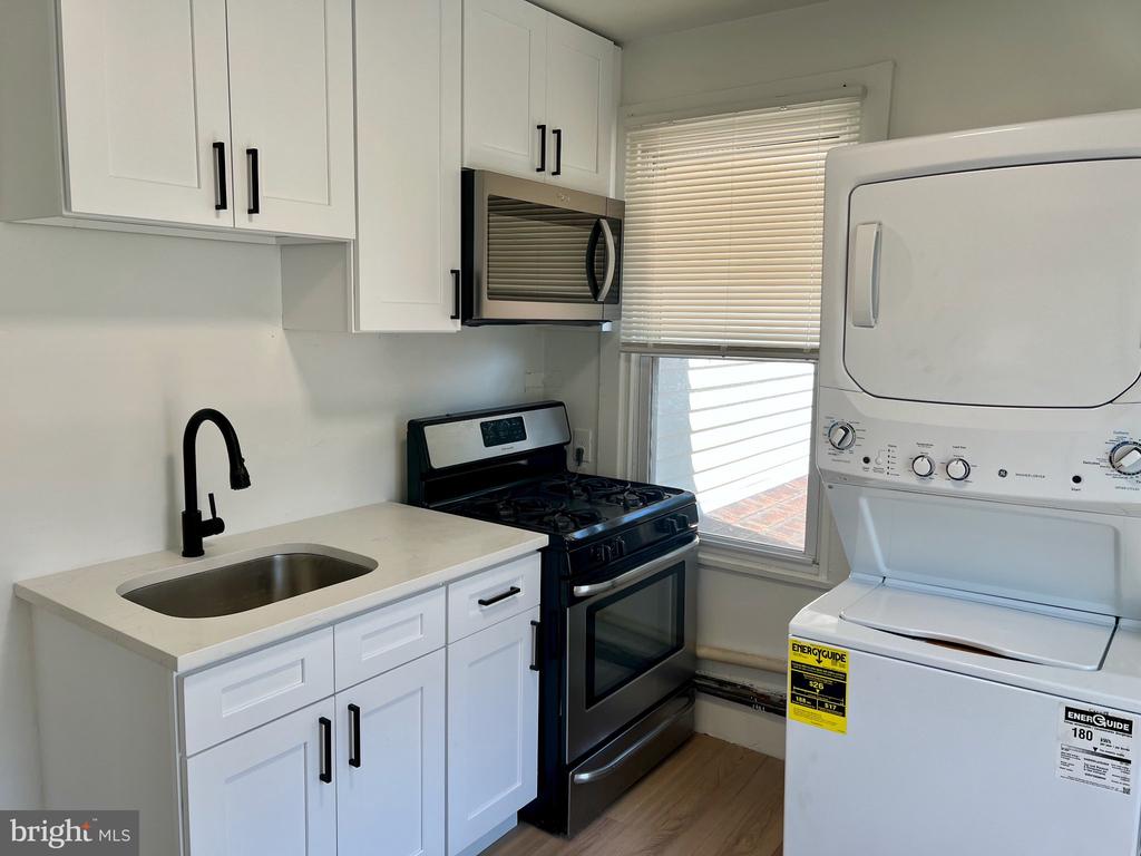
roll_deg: -1.4
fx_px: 857
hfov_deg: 67.3
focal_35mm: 26
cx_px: 570
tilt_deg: -6.8
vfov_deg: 53.1
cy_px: 428
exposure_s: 1/159
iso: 40
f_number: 1.5
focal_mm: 5.7
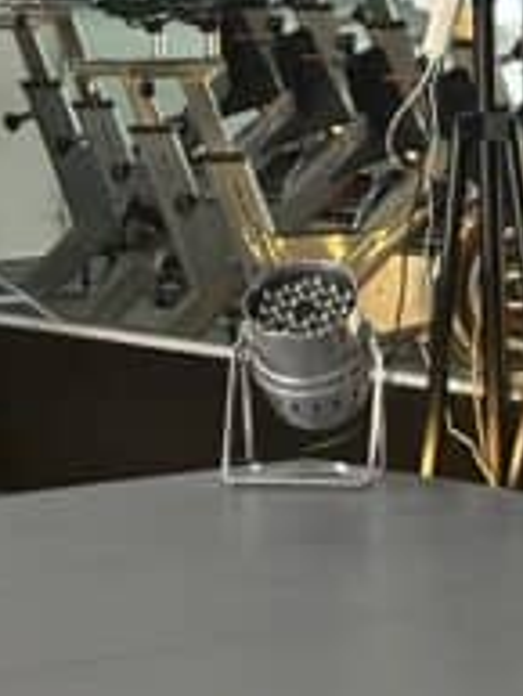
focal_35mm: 255
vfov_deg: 7.7
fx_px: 5131
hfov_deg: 5.8
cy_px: -4
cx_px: 213
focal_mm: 6.86
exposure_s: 1/50
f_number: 1.78
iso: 250
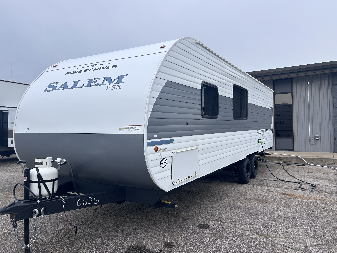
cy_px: 124
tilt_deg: +0.9
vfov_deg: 51.3
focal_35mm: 27
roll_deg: +1.9
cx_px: 170
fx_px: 263
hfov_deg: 65.3
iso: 50
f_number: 1.5
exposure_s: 1/1019
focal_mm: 5.7
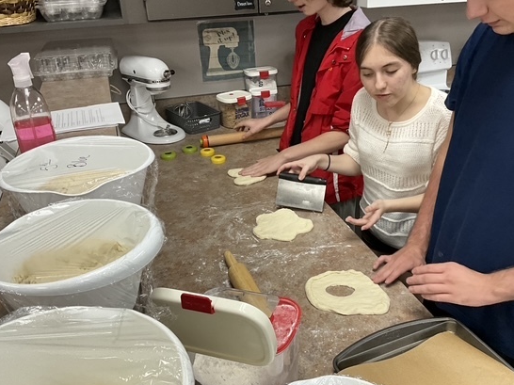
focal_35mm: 34
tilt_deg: -25.2
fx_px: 505
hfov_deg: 53.8
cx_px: 291
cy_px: 179
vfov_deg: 41.7
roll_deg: +1.1
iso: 125
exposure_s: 1/60
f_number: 1.8
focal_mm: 3
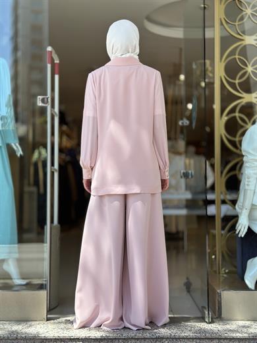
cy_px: 172
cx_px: 128
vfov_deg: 39.7
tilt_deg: +2.8
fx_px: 475
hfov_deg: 30.3
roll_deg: -0.8
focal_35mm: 48
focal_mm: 6.86
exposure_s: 1/1000
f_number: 1.78
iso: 80
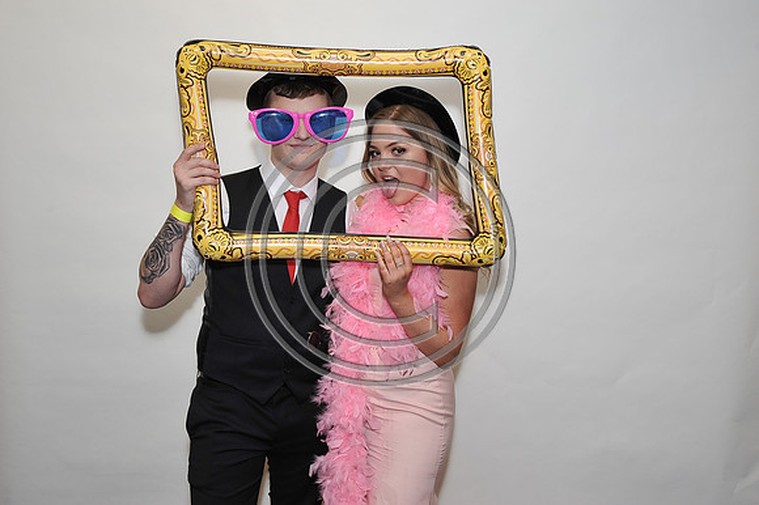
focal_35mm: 42
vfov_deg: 31.9
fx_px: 885
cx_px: 380
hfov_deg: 46.4
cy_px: 252
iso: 800
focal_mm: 42
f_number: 6.3
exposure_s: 1/60
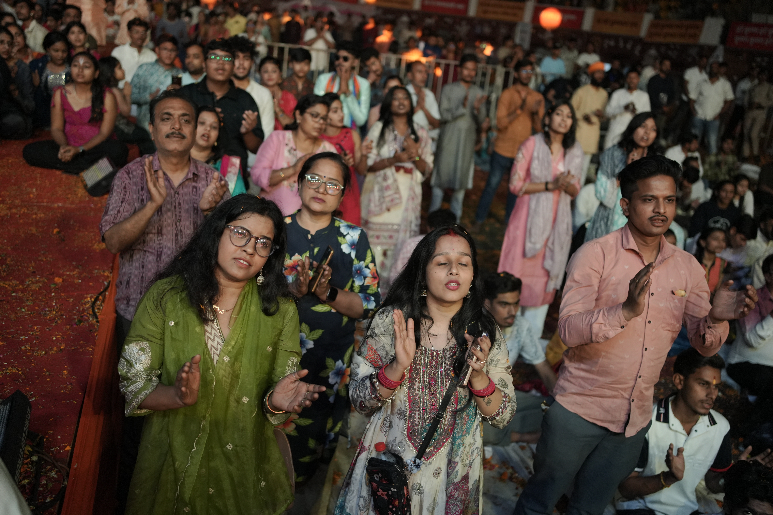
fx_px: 751
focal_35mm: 35
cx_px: 386
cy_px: 258
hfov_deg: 54.4
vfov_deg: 37.9
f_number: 2.2
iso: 2500
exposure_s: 1/320
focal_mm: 35
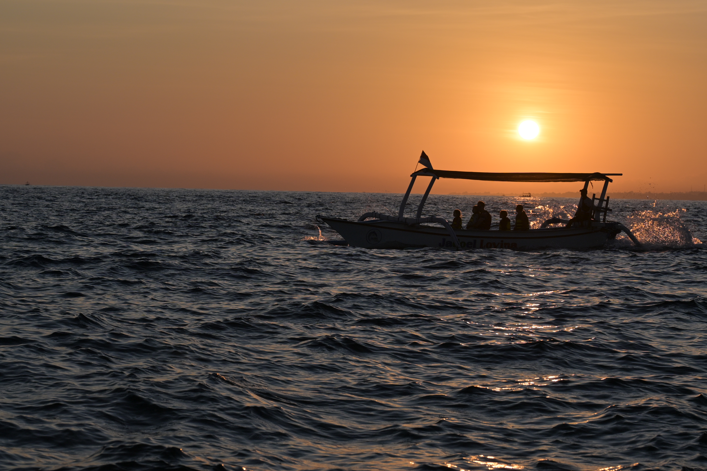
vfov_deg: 13.0
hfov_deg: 19.5
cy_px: 236
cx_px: 354
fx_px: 2062
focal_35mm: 105
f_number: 8
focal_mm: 70
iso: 125
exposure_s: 1/1000
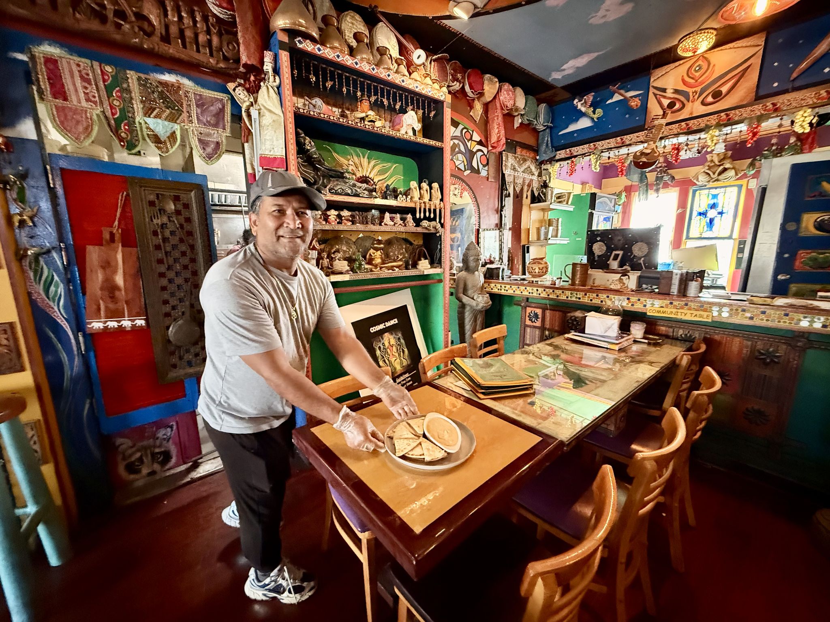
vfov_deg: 85.7
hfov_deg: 102.1
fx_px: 336
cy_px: 311
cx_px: 415
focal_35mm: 14
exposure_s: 1/40
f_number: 2.2
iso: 1000
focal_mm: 2.22
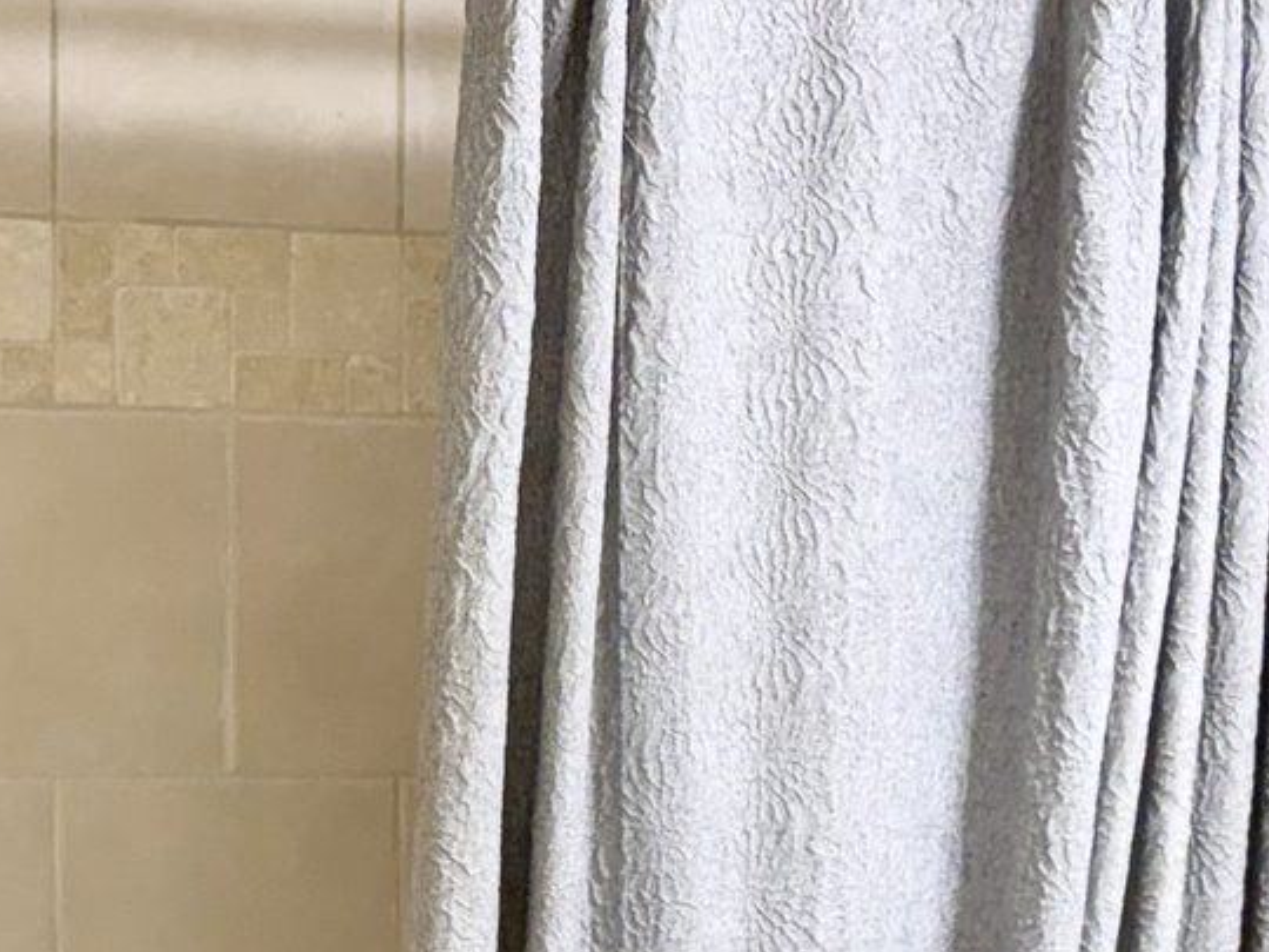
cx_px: 38
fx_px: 3336
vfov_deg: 16.0
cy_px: 860
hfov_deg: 20.9
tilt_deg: -0.4
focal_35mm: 91
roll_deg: -1.6
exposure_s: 1/120
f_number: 1.78
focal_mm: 6.76
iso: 125
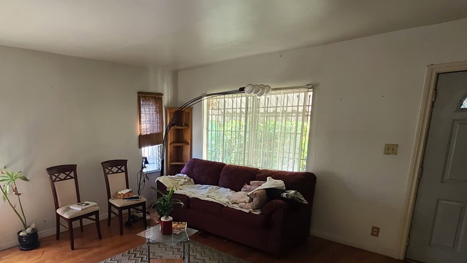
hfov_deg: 84.1
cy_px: 175
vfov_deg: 54.8
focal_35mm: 20
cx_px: 162
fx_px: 248
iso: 320
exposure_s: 1/60
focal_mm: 2.2
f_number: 2.2
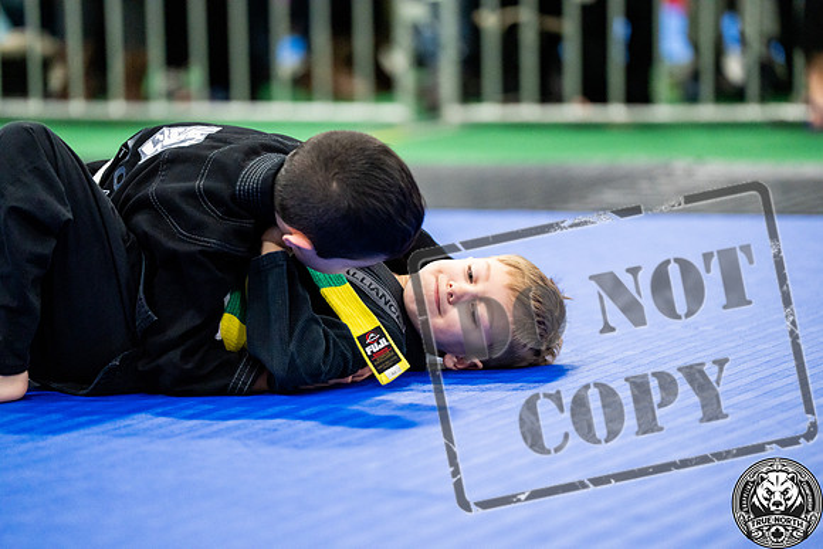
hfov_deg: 11.5
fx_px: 4070
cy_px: 274
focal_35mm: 178
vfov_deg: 7.7
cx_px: 412
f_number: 2.8
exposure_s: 1/500
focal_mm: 178
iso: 4000
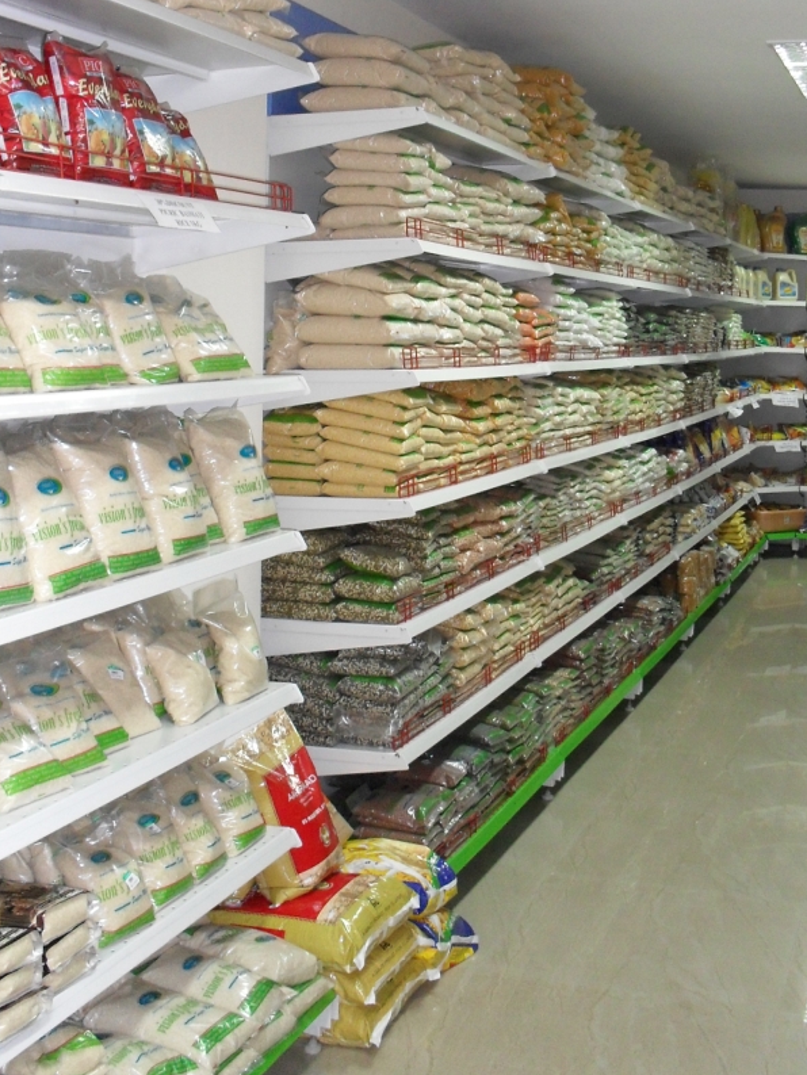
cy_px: 433
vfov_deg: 38.7
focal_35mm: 49
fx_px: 1522
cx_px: 427
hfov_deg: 29.7
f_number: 2.8
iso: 200
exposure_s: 1/45
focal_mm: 6.3
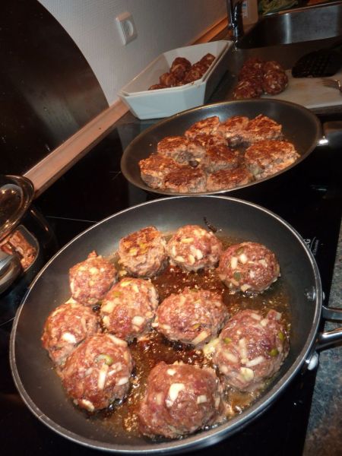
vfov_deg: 69.4
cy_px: 228
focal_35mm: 25
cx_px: 171
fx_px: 329
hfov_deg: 54.9
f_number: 3.3
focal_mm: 4.1
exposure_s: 1/30
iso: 100
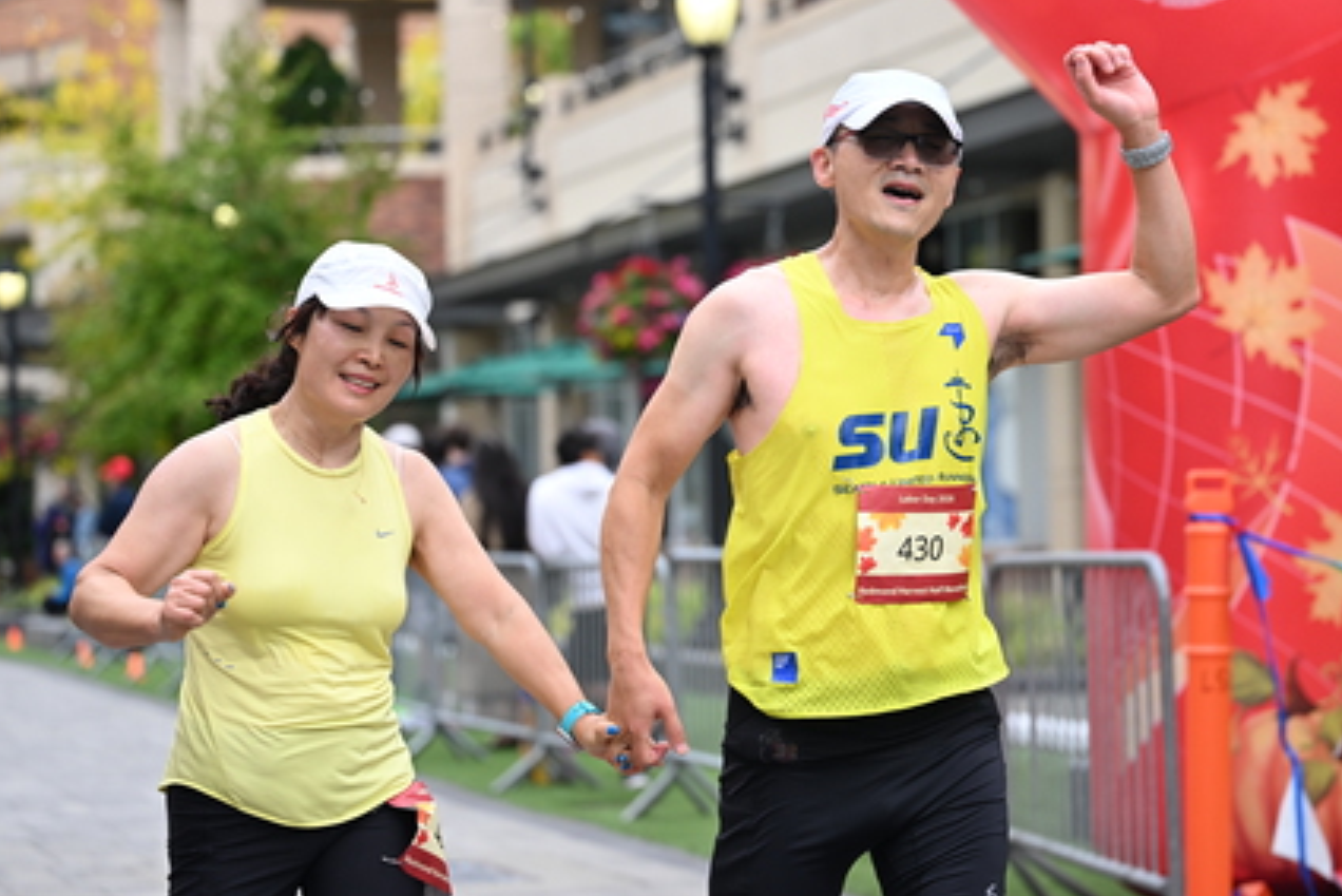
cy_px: 410
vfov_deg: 13.0
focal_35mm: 105
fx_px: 3915
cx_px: 756
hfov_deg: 19.4
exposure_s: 1/2000
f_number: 2.8
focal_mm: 81
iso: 640
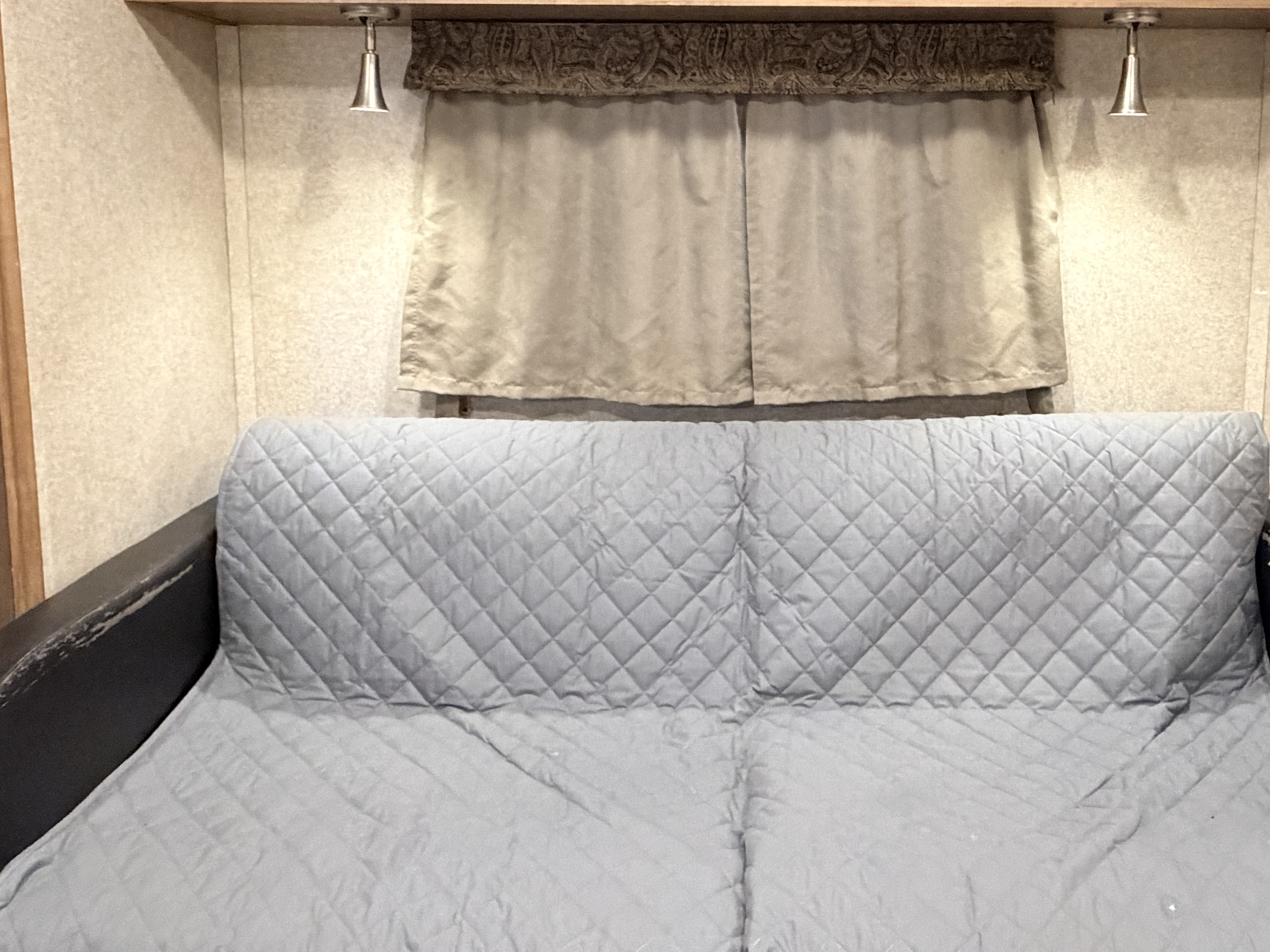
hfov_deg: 59.5
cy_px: 301
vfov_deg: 45.9
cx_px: 762
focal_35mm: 30
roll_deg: +1.9
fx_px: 1101
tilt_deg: -6.9
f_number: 2.2
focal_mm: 2.22
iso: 1000
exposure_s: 1/60
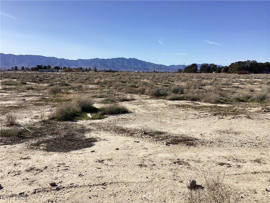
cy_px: 102
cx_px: 135
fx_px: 242
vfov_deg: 45.4
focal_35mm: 31
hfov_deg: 58.4
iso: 25
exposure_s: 1/2092
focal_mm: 3.3
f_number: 2.4
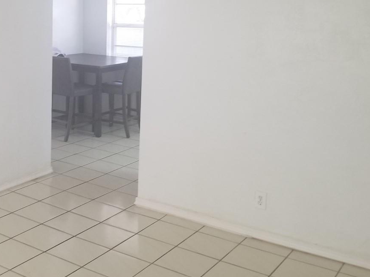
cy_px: 45
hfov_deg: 38.4
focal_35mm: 48
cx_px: 84
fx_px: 513
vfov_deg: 29.4
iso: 200
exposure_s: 1/20
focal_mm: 4.25
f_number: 1.7
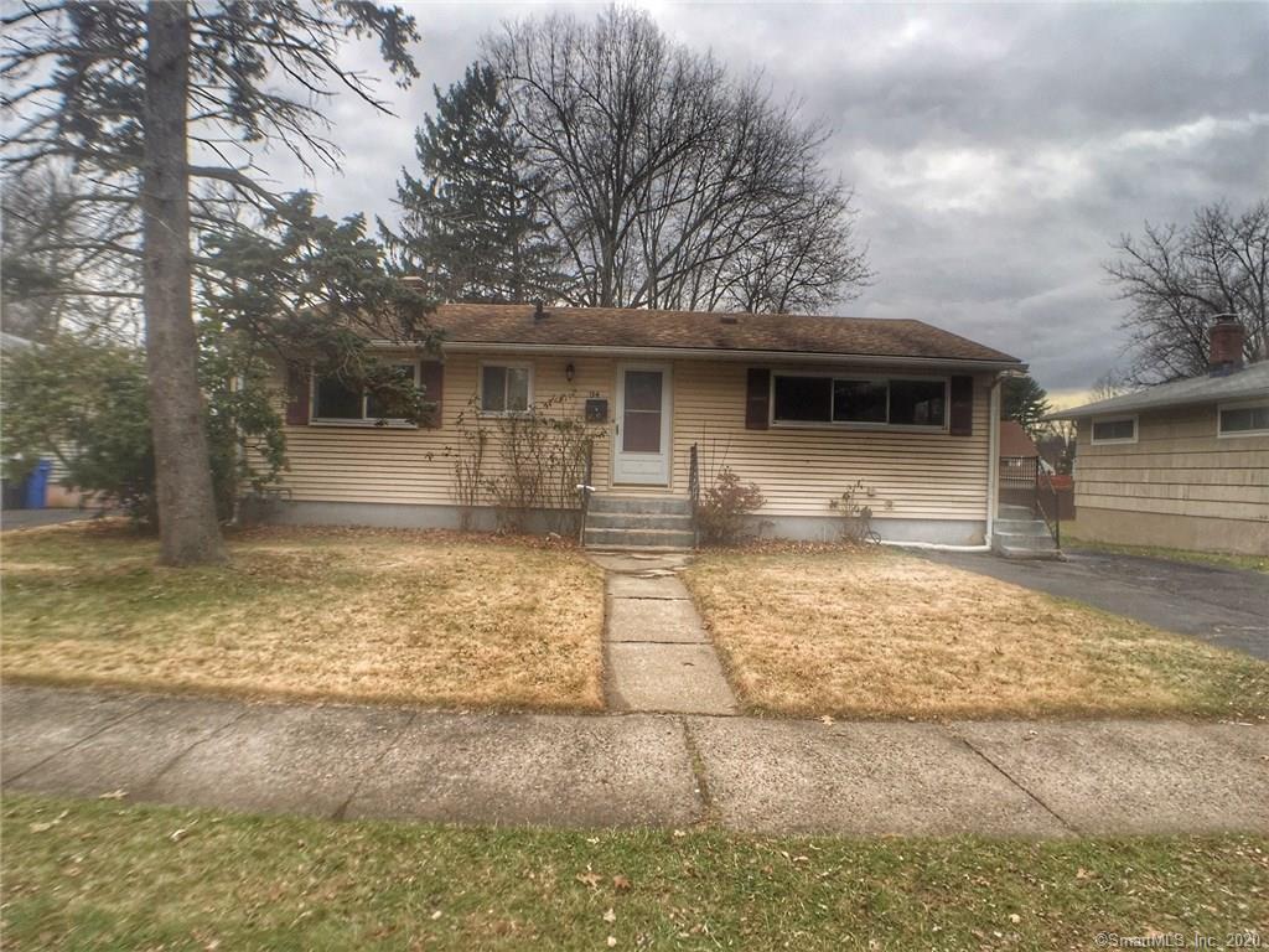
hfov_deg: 61.7
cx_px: 634
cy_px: 476
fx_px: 1063
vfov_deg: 48.2
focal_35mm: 29
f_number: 2.2
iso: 32
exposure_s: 1/373
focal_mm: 4.15
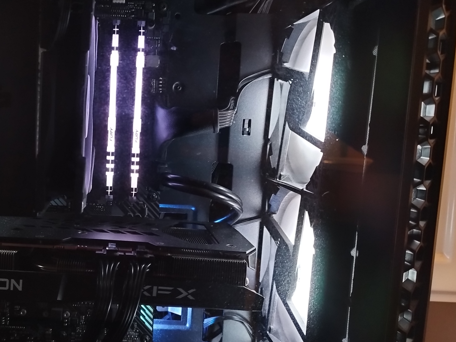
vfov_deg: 36.8
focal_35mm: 39
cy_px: 179
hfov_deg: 46.1
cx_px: 113
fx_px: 514
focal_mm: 5.89
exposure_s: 1/20
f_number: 1.89
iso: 1900
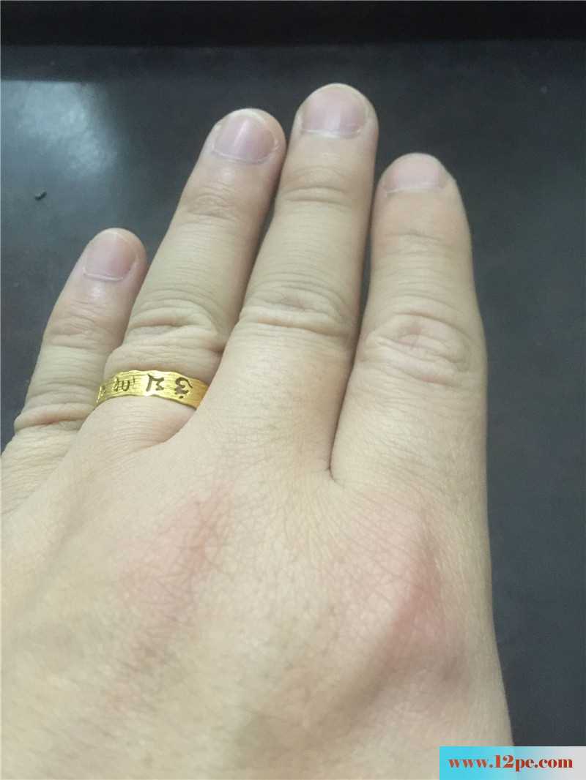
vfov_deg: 61.6
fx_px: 654
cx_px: 293
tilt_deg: -56.7
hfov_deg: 48.2
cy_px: 390
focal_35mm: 29
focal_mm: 4.15
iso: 200
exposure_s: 1/8
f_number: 2.2
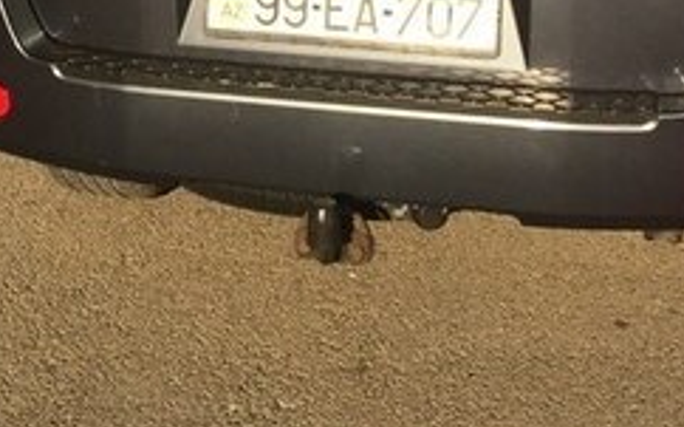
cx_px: 280
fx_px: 1565
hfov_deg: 24.6
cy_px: -194
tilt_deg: -6.5
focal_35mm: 84
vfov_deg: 14.6
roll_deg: -0.1
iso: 32
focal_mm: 4.15
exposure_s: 1/1520
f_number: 2.2
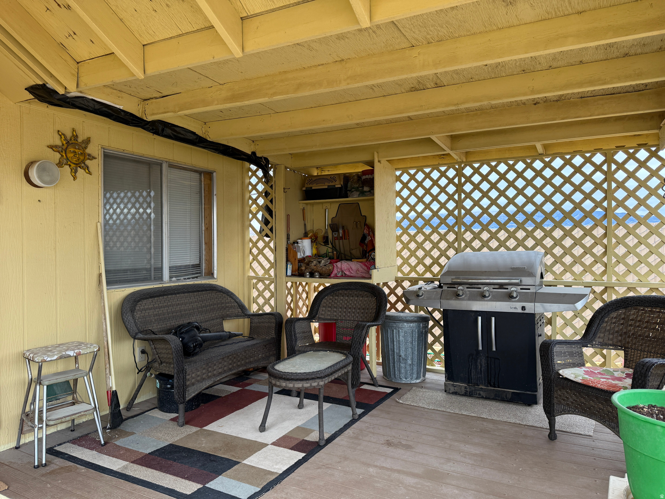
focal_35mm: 24
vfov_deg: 56.8
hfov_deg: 71.6
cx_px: 332
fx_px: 461
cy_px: 250
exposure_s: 1/230
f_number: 1.78
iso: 100
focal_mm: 6.76
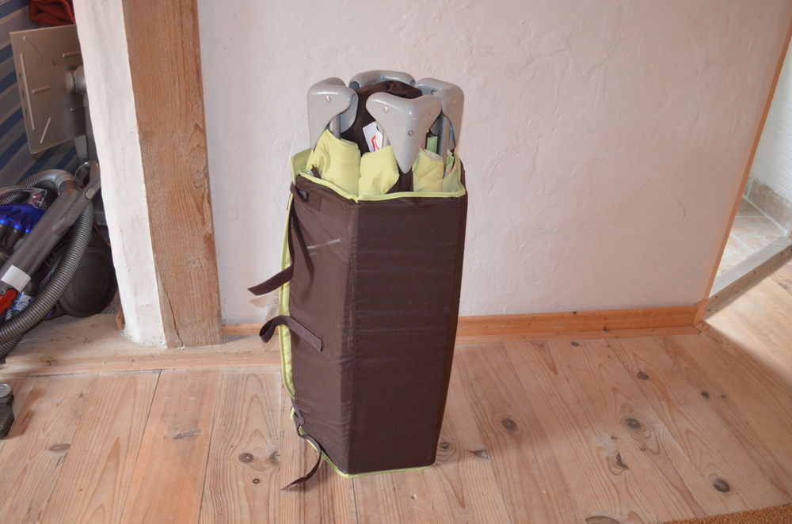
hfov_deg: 62.0
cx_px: 396
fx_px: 659
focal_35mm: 30
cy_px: 262
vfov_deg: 43.4
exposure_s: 1/60
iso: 2800
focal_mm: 20
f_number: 3.8
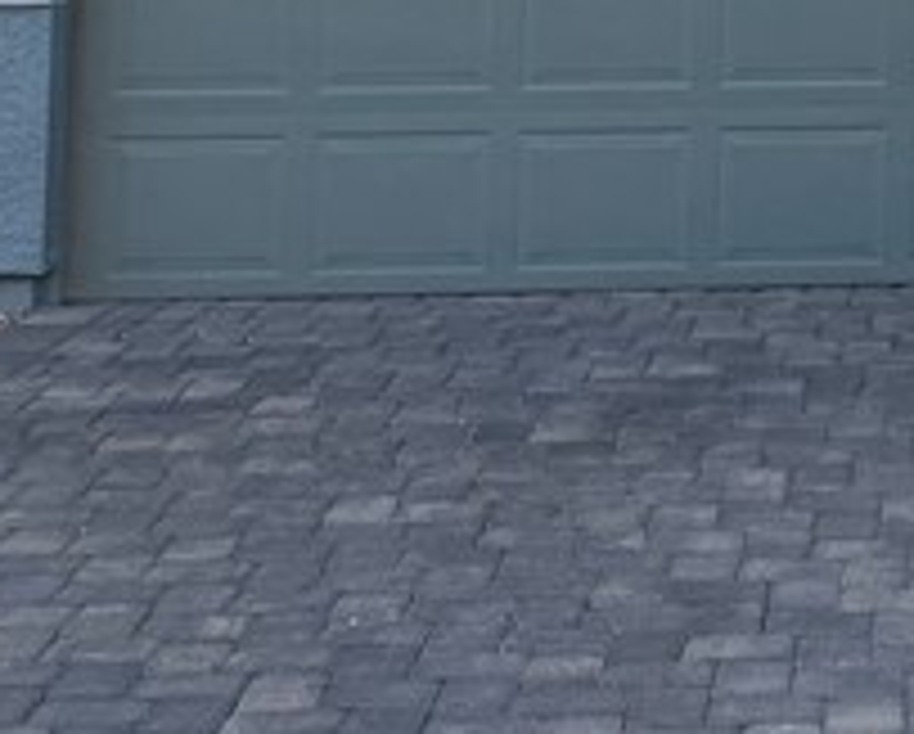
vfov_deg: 12.2
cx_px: 1238
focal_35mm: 118
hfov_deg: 15.4
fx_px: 3197
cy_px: -486
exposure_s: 1/1215
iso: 80
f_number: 1.78
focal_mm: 6.76
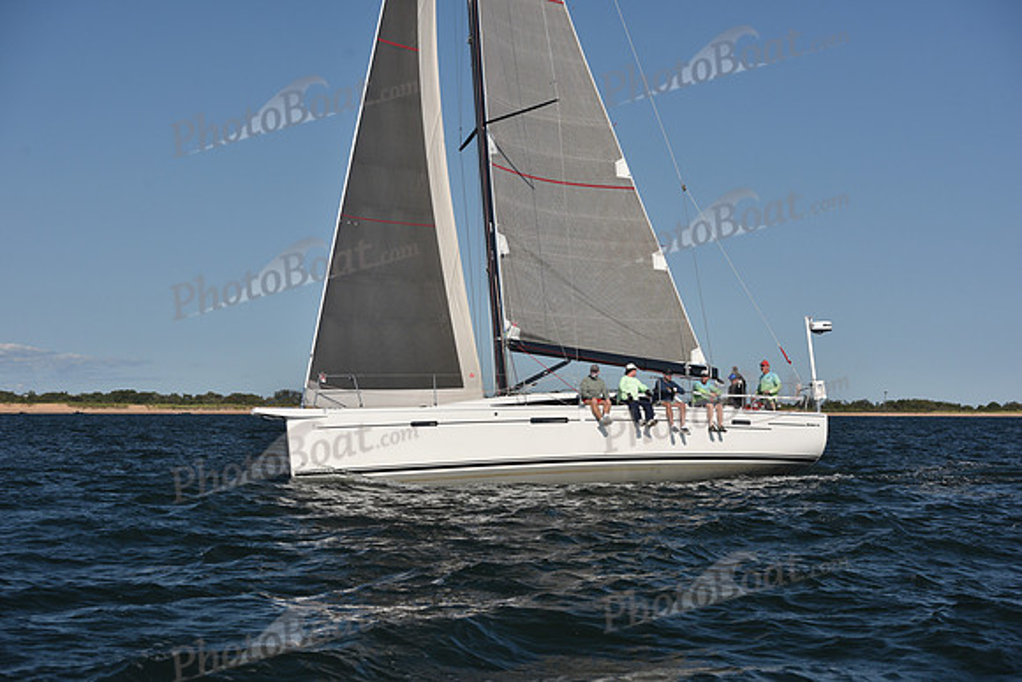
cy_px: 341
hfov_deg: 28.8
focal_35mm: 70
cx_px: 511
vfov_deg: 19.5
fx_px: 1988
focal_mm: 70
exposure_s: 1/1000
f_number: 6.3
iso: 250
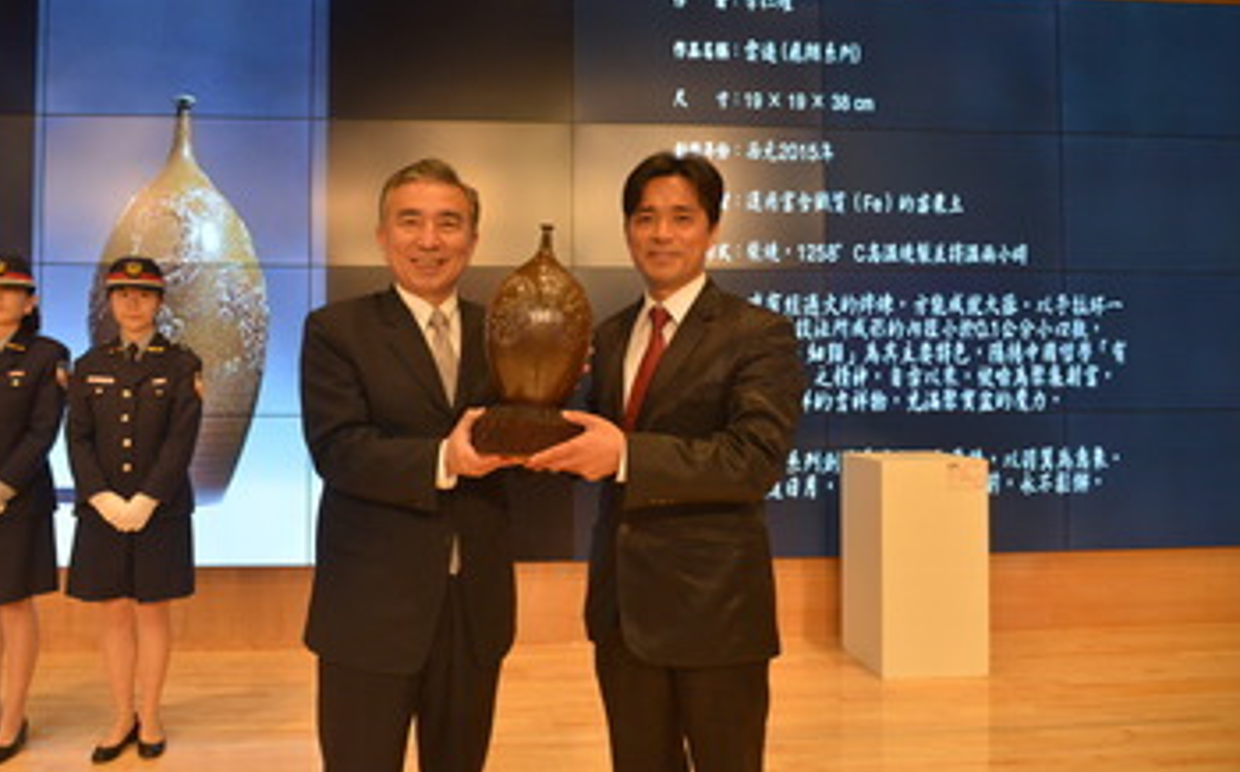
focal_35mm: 28
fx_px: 945
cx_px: 535
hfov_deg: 66.2
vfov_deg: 44.4
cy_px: 349
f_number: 5.6
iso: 2000
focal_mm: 24
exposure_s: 1/160
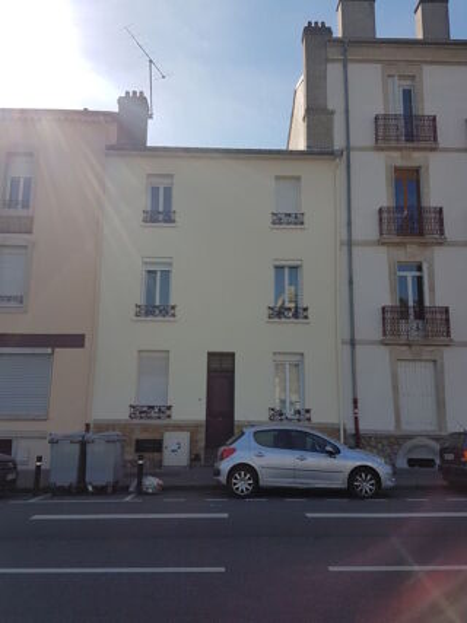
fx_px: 468
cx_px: 234
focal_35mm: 26
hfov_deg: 53.0
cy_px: 312
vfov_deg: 67.3
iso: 40
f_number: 1.7
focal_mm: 4.2
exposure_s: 1/2912
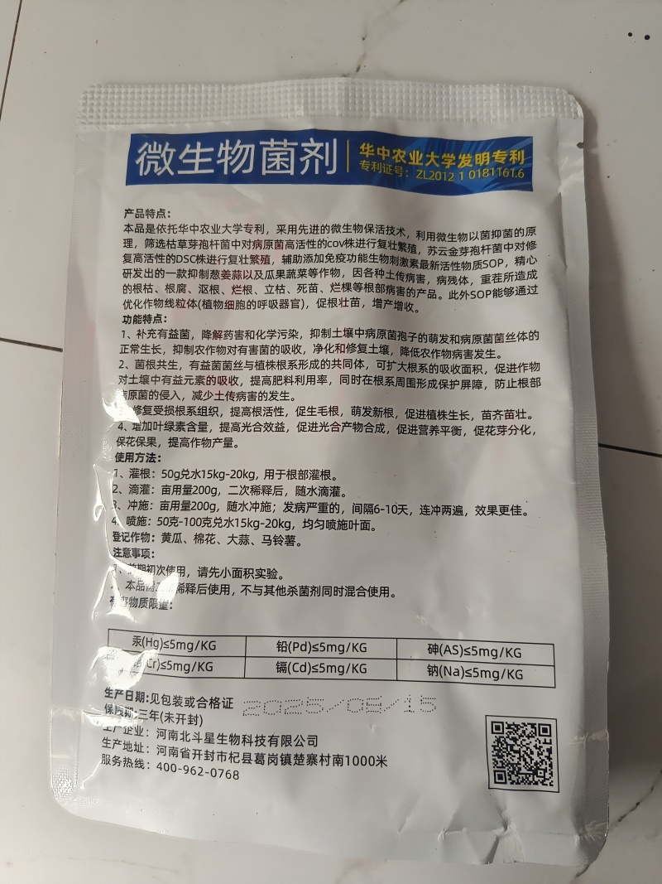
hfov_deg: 58.9
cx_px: 331
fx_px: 587
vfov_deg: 73.9
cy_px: 442
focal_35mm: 23
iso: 547
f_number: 1.88
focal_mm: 5.56
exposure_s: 1/120
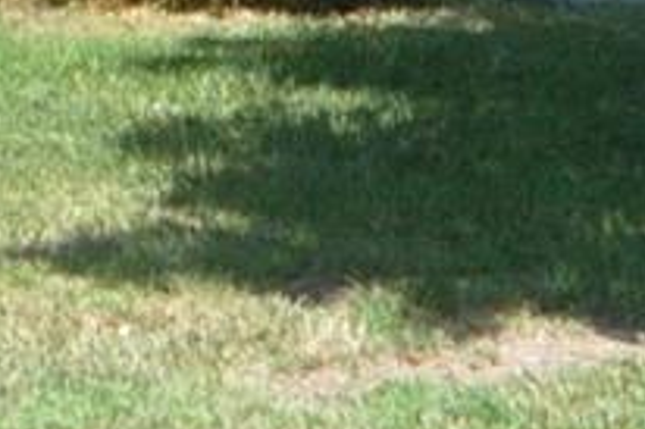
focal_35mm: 227
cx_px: 263
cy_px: -579
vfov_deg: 5.8
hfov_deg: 9.1
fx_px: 4064
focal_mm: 5.2
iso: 100
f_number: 4
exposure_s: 1/320
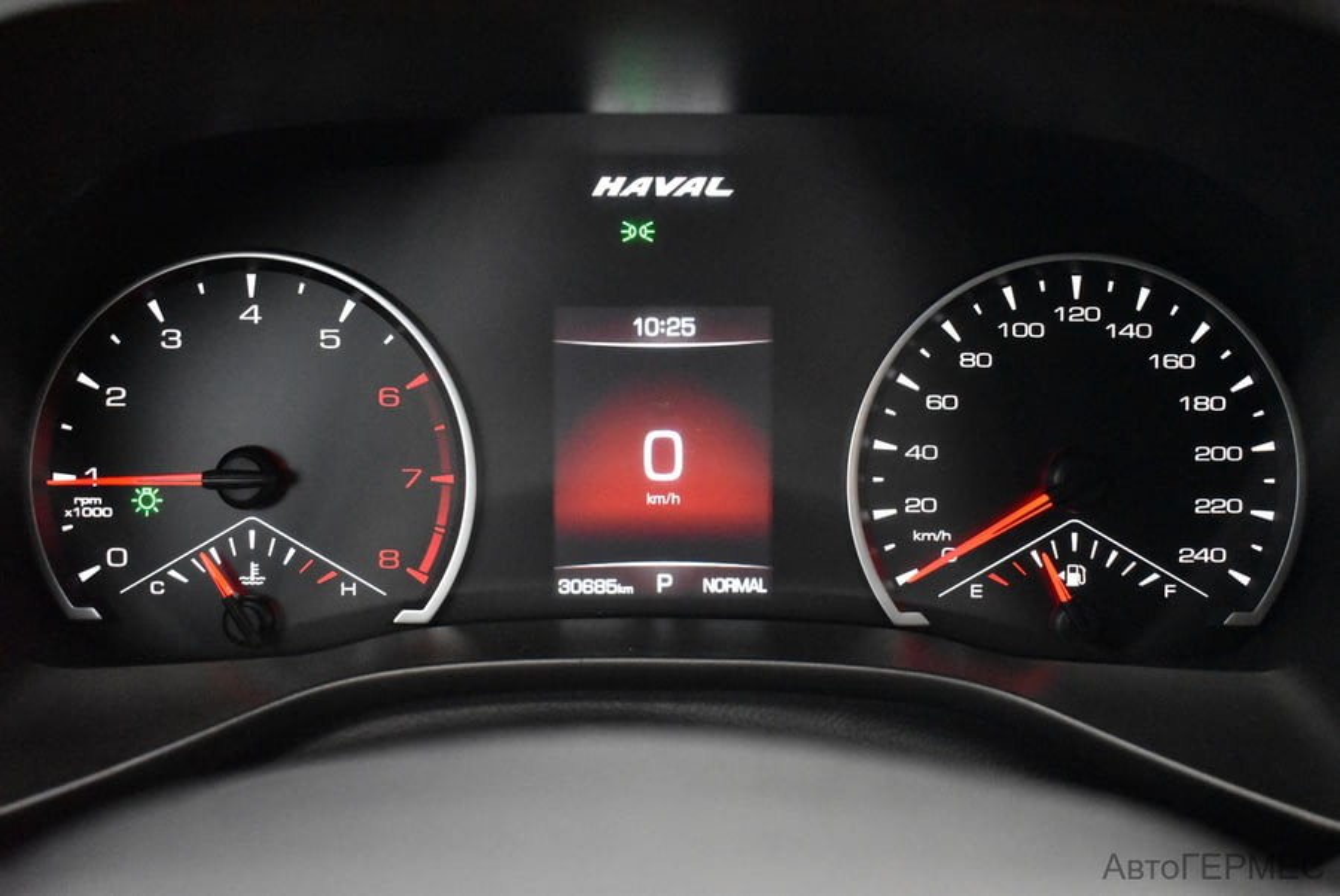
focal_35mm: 40
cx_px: 670
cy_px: 448
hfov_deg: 47.9
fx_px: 1509
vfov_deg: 33.1
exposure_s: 1/60
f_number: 4
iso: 9000
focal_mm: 27
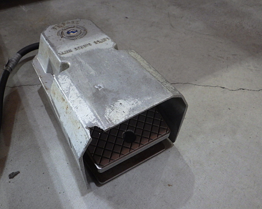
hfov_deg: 58.7
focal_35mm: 30
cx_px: 120
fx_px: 233
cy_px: 102
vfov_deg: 48.5
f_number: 3.5
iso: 640
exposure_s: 1/45
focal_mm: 5
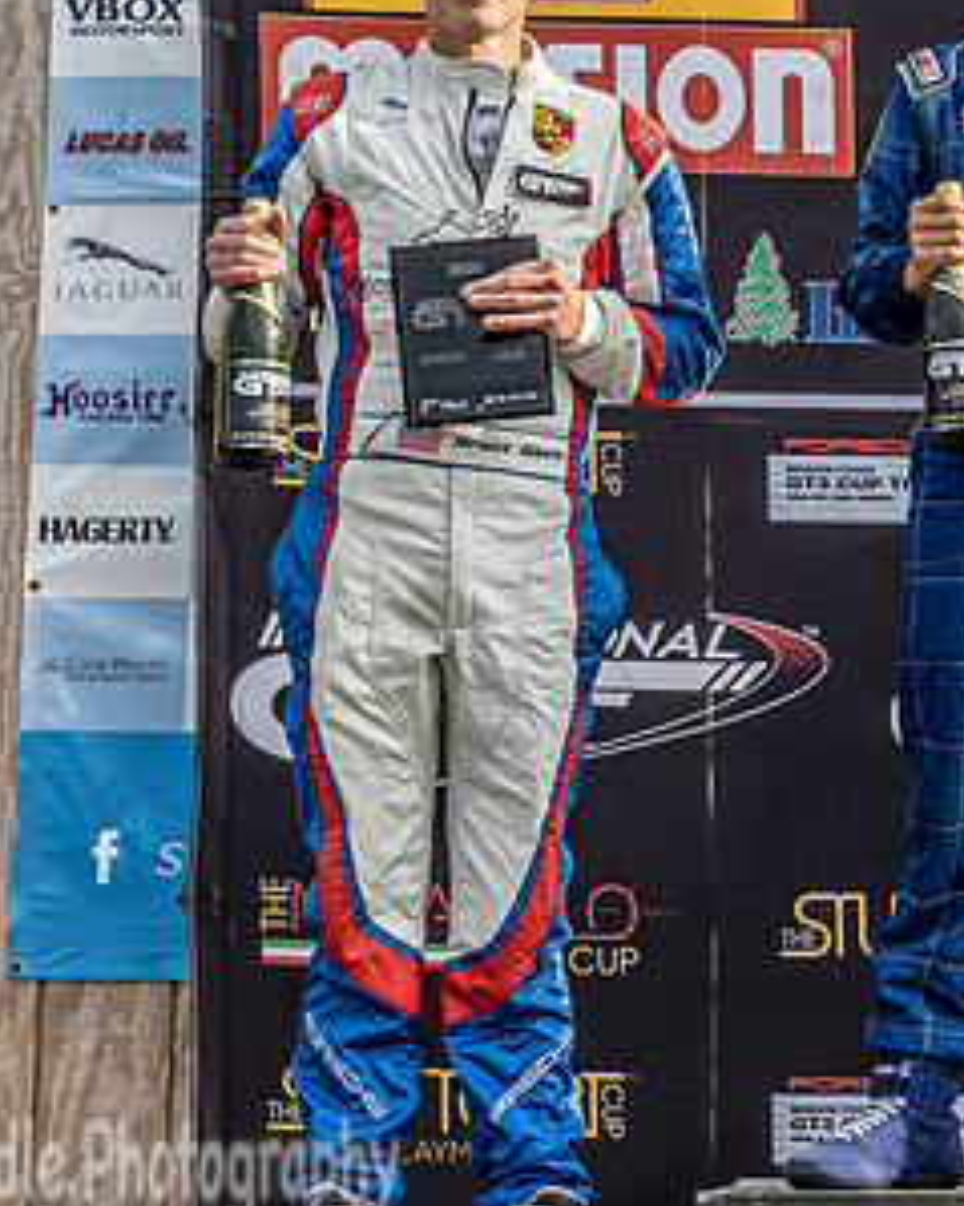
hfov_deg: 14.3
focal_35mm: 106
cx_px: 996
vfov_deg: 18.1
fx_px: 3782
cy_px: 373
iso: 200
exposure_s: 1/60
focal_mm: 28
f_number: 14
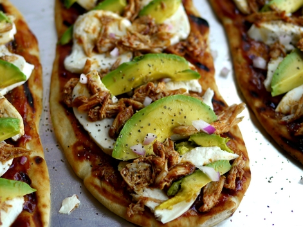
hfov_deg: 31.7
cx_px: 132
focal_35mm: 61
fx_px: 534
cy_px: 111
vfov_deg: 24.0
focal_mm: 25
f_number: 2
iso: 100
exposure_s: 1/200
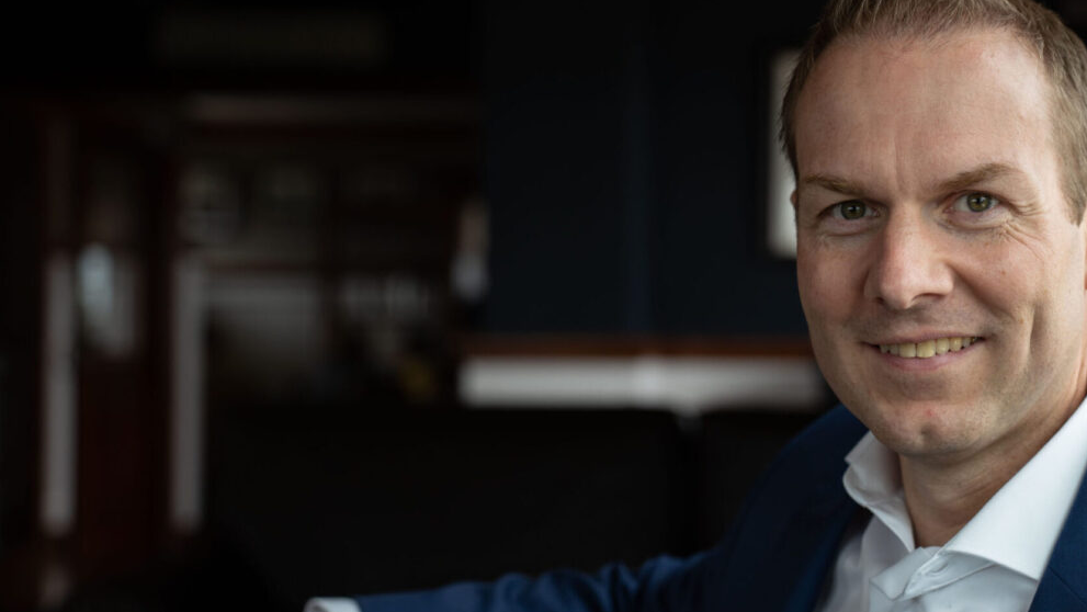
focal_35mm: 84
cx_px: 779
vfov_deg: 14.4
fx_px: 2422
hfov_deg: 25.1
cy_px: 343
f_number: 2.8
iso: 100
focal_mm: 53
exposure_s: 1/250
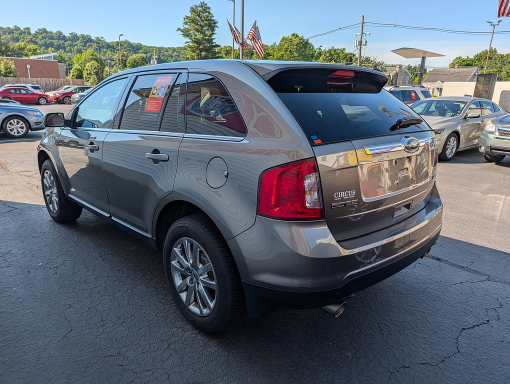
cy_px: 192
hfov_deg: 71.5
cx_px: 255
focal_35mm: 24
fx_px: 354
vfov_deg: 56.9
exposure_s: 1/939
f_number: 1.68
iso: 21
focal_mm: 6.9
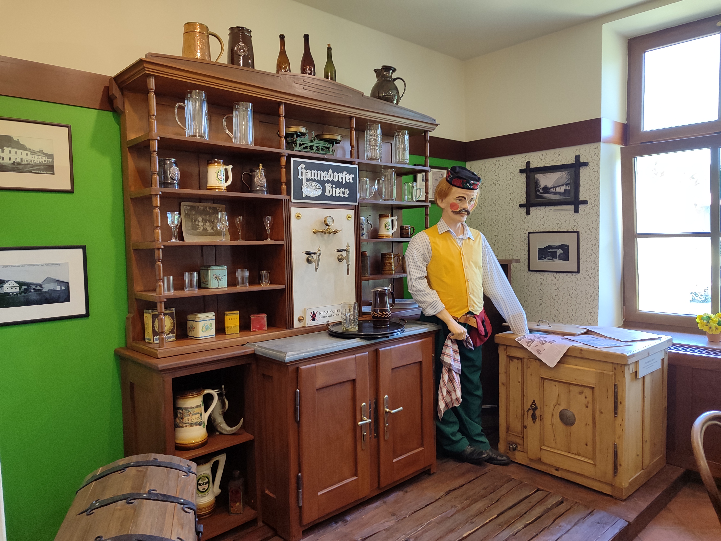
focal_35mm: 25
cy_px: 270
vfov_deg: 54.9
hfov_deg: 69.4
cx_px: 360
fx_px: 521
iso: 154
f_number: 1.89
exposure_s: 1/50
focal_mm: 5.95
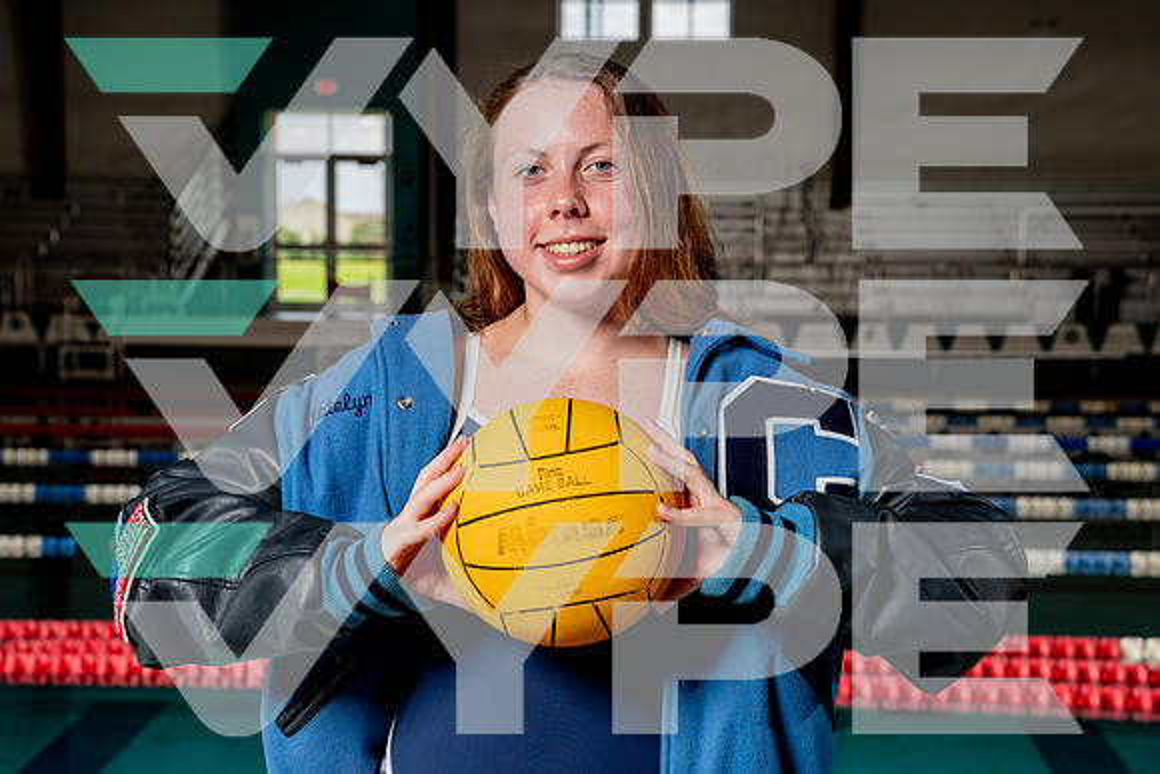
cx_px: 572
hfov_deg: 28.2
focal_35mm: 72
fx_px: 2307
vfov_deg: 19.0
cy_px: 435
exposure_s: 1/250
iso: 400
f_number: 6.3
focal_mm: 60
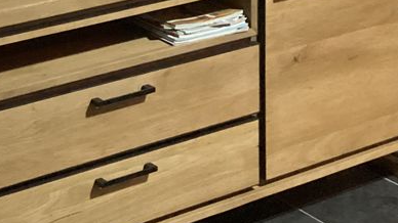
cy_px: -3
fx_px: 918
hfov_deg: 23.7
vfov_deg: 13.7
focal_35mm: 87
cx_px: 32
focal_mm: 3.3
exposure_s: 1/20
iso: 800
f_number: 2.4
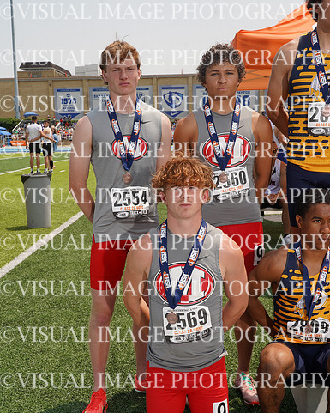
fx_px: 525
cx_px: 165
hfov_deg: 34.9
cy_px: 219
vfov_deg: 42.9
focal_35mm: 43
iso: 100
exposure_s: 1/200
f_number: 10
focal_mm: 38
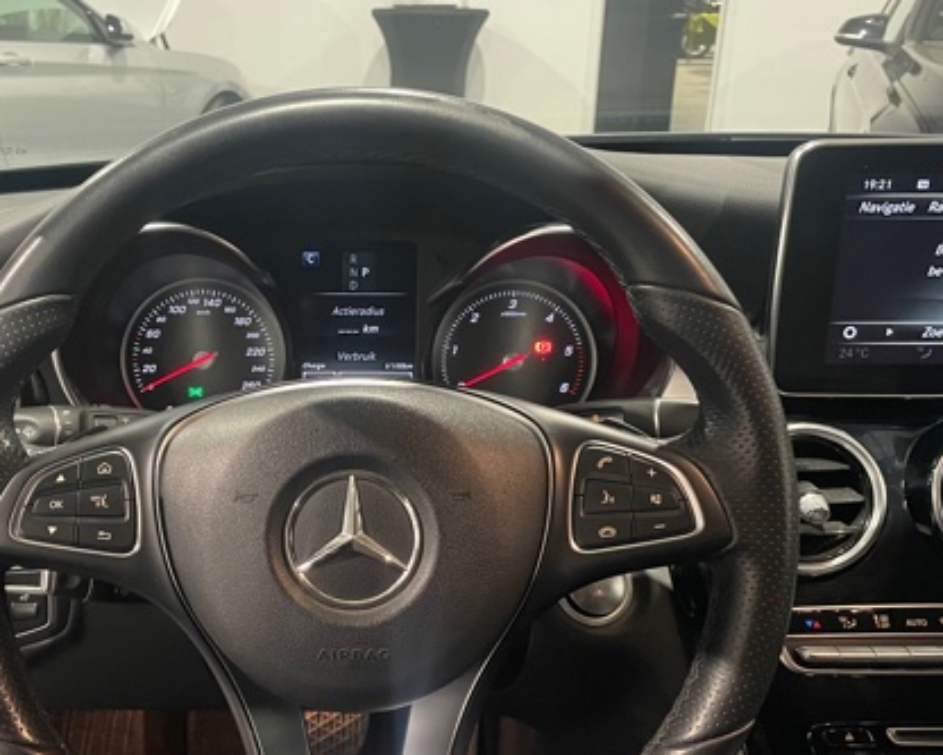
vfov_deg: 38.2
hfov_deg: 46.3
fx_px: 1089
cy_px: 435
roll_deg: -0.3
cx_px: 335
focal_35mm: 39
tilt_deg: -22.2
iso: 640
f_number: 1.6
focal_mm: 4.2
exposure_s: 1/36
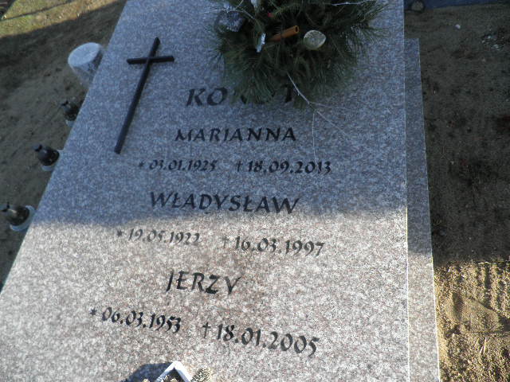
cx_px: 255
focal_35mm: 24
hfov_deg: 71.6
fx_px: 354
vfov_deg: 56.8
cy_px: 191
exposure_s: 1/320
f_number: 3.3
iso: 64
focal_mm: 4.3
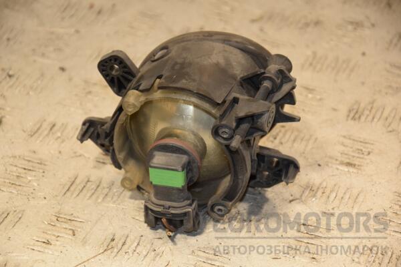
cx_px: 200
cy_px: 134
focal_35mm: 158
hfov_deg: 13.0
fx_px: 1754
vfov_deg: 8.7
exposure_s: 1/160
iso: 800
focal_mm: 105
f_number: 5.6
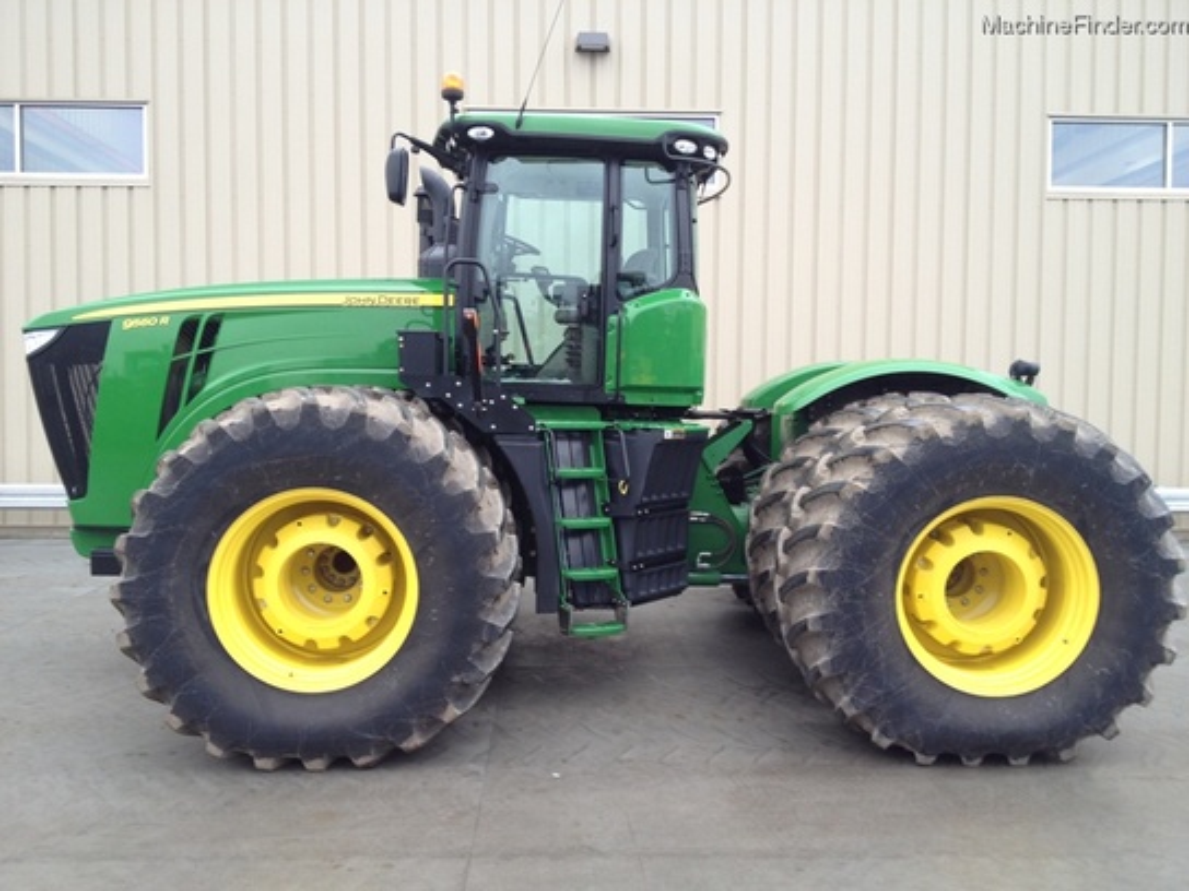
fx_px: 1202
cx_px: 594
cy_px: 446
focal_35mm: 35
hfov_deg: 52.6
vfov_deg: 40.7
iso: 64
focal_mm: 4.28
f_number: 2.4
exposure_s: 1/30
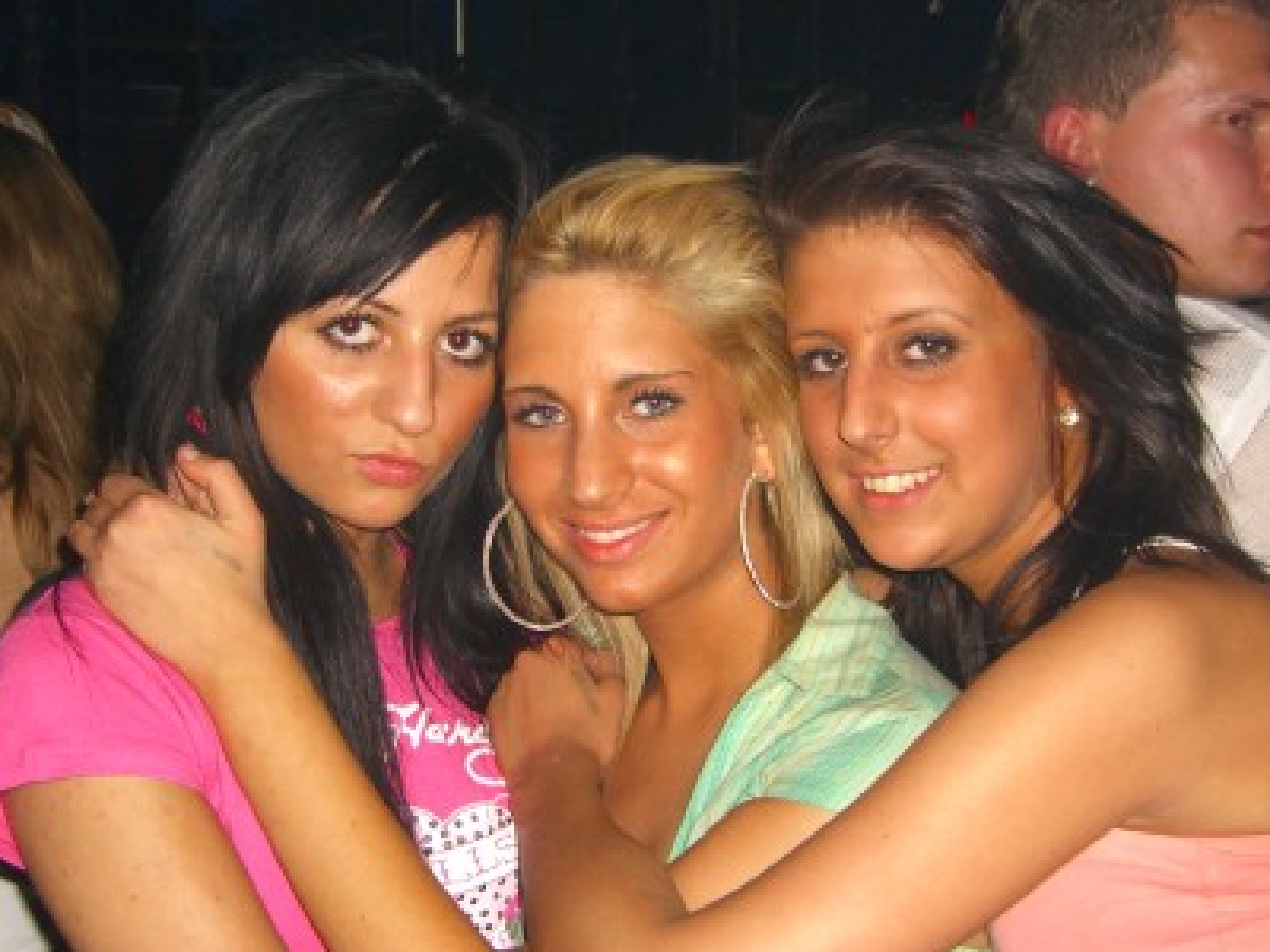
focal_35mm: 57
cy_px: 562
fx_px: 2091
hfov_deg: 33.8
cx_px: 660
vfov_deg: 25.6
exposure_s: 1/60
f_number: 2.8
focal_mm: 7.9
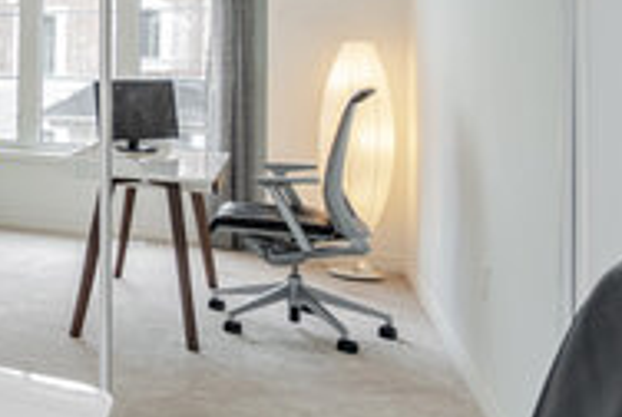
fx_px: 883
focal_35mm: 51
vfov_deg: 26.1
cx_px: -377
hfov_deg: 25.4
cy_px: 81
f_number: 7.1
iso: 80
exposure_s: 1/13
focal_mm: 10
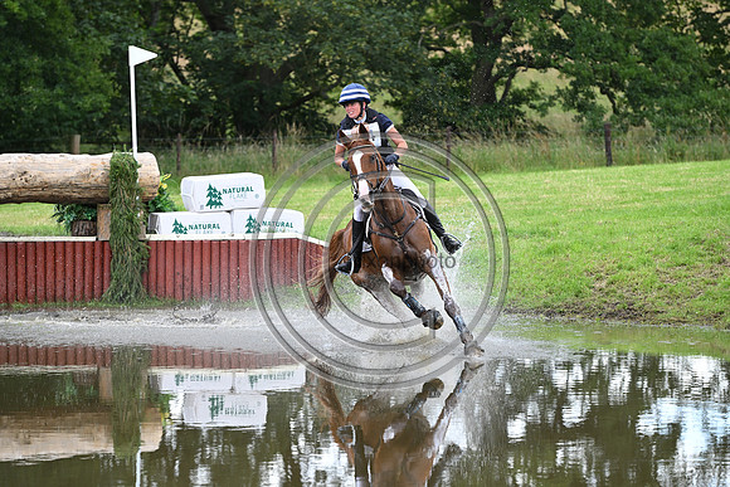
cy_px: 244
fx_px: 3144
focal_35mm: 155
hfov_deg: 13.2
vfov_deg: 8.9
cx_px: 365
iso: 900
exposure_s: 1/1250
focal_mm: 155
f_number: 4.5
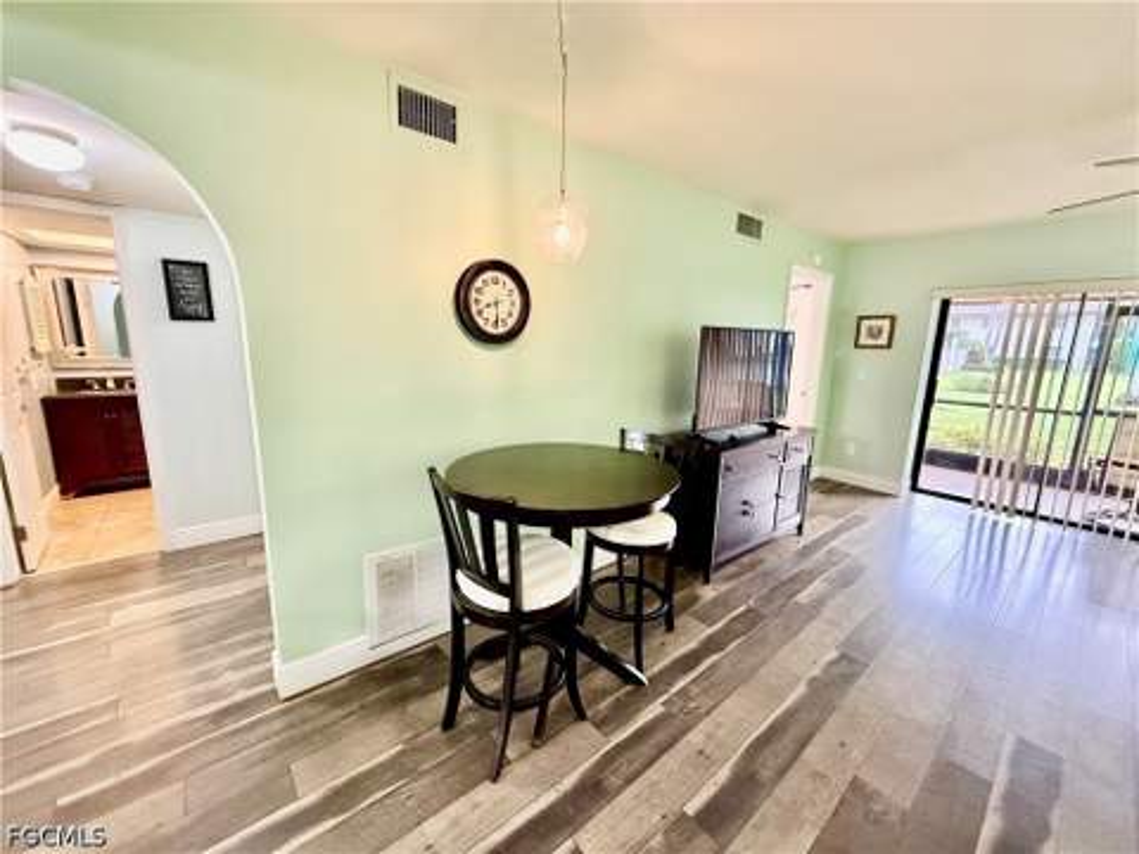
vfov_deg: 85.7
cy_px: 427
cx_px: 570
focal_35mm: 14
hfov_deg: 102.1
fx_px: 461
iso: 640
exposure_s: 1/60
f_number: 2.2
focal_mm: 2.22
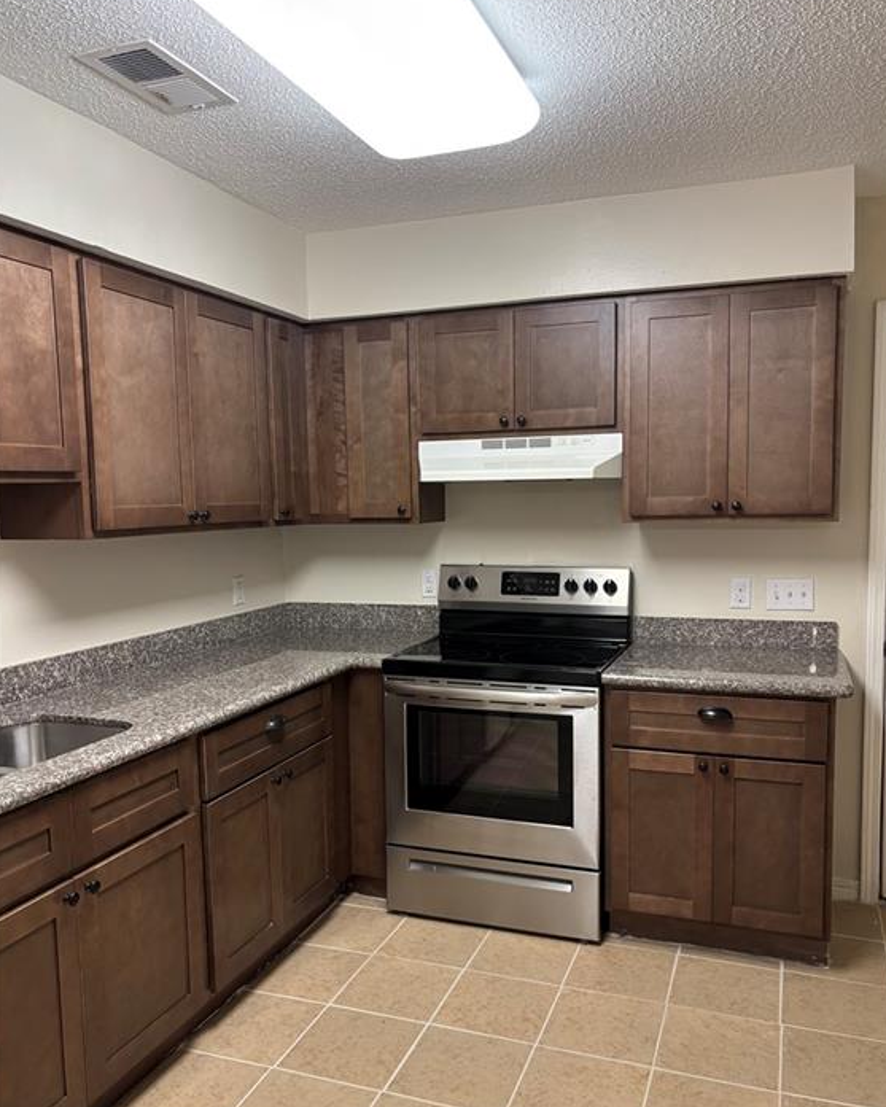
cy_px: 587
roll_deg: +0.4
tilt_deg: -5.8
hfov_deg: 51.5
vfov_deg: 62.2
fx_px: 918
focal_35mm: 28
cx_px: 449
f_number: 1.6
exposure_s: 1/60
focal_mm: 5.96
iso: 200
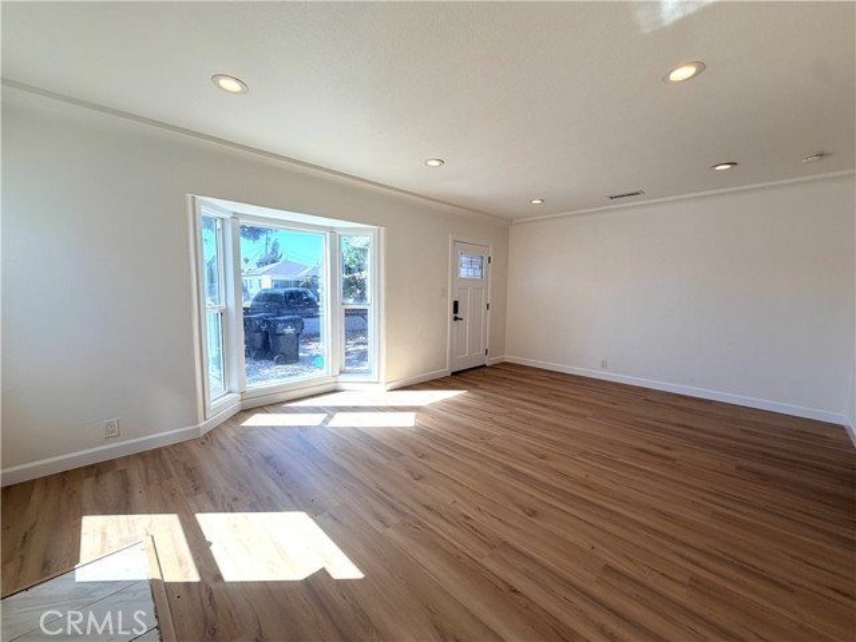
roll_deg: -0.4
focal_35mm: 14
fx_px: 346
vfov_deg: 85.7
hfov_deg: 102.1
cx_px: 428
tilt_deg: -5.1
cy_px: 321
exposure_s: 1/297
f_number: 2.2
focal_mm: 2.22
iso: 50
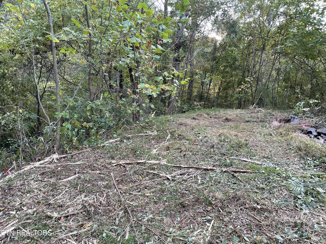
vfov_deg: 53.1
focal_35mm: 26
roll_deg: -1.9
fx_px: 245
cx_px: 163
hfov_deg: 67.3
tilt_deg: -10.8
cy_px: 122
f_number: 1.6
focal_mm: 4.2
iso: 125
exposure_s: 1/121
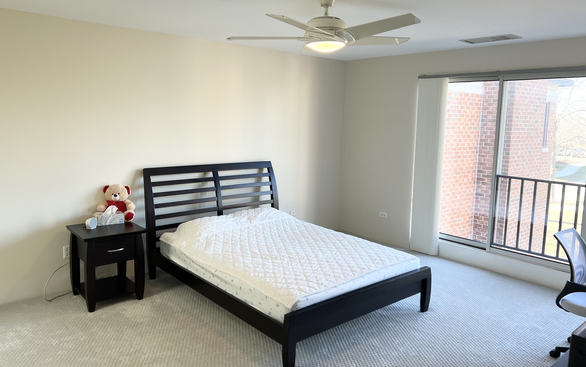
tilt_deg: -6.6
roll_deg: -1.3
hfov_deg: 66.5
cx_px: 295
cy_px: 163
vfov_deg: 44.5
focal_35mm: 28
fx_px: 447
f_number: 1.5
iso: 64
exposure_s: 1/120
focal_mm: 5.7
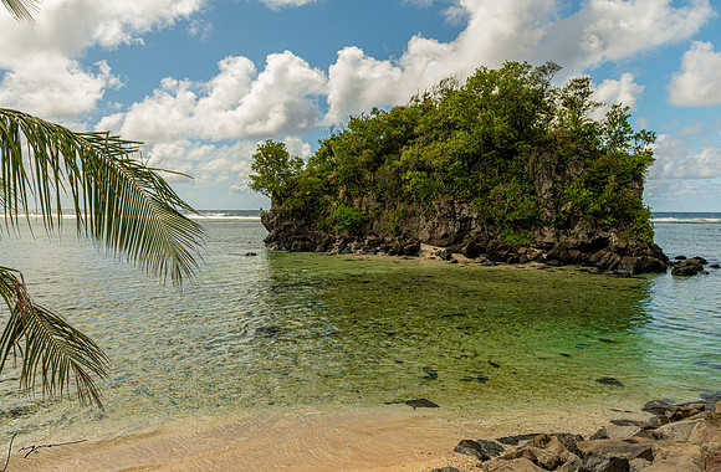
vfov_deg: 49.6
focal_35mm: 26
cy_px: 240
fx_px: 511
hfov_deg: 70.4
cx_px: 360
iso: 160
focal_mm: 24
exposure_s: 1/250
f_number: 8
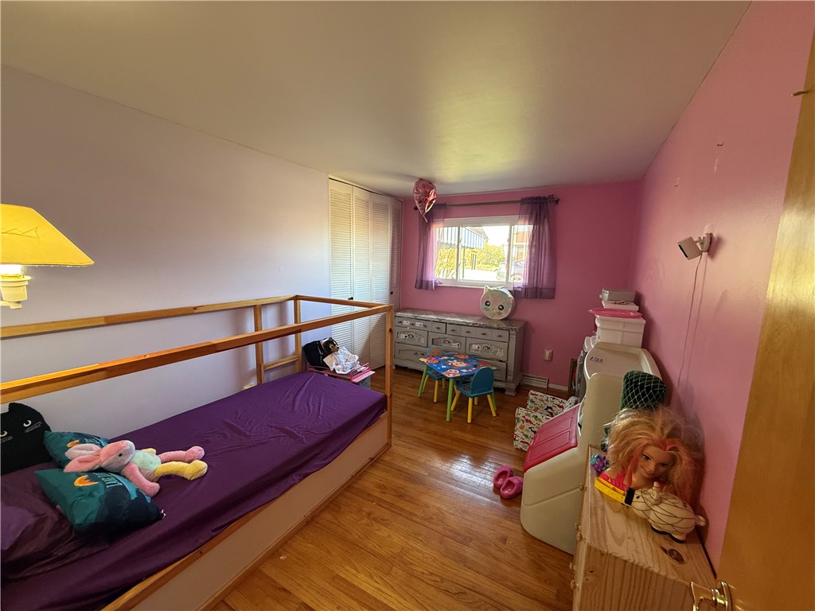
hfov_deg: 102.1
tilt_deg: -7.9
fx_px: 330
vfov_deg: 85.7
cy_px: 306
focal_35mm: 14
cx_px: 408
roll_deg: -0.4
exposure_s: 1/60
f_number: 2.2
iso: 200
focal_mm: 2.22
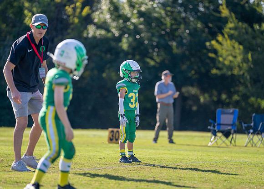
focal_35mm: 219
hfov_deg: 9.2
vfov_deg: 6.6
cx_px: 138
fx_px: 1639
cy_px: 96
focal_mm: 200
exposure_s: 1/2500
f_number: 2.8
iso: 250
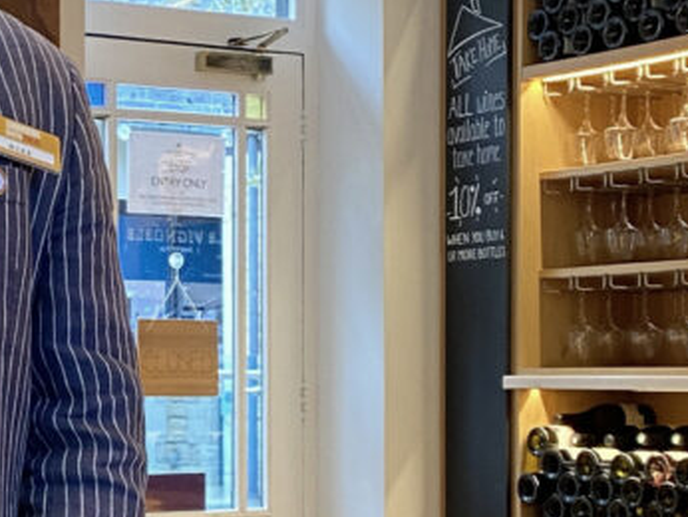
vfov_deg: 19.1
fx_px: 1531
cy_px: 190
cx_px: 161
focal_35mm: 77
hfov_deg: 25.0
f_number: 1.8
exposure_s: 1/50
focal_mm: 4.25
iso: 125
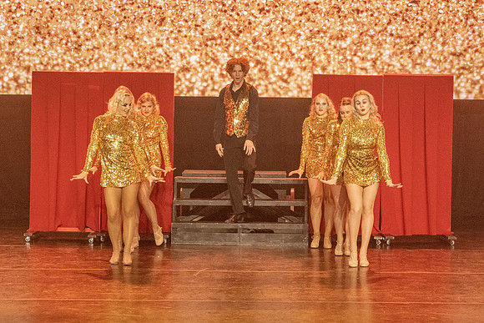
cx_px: 244
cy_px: 186
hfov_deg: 18.8
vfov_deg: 12.6
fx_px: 1465
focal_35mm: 109
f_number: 4
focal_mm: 52
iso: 7200
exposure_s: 1/200
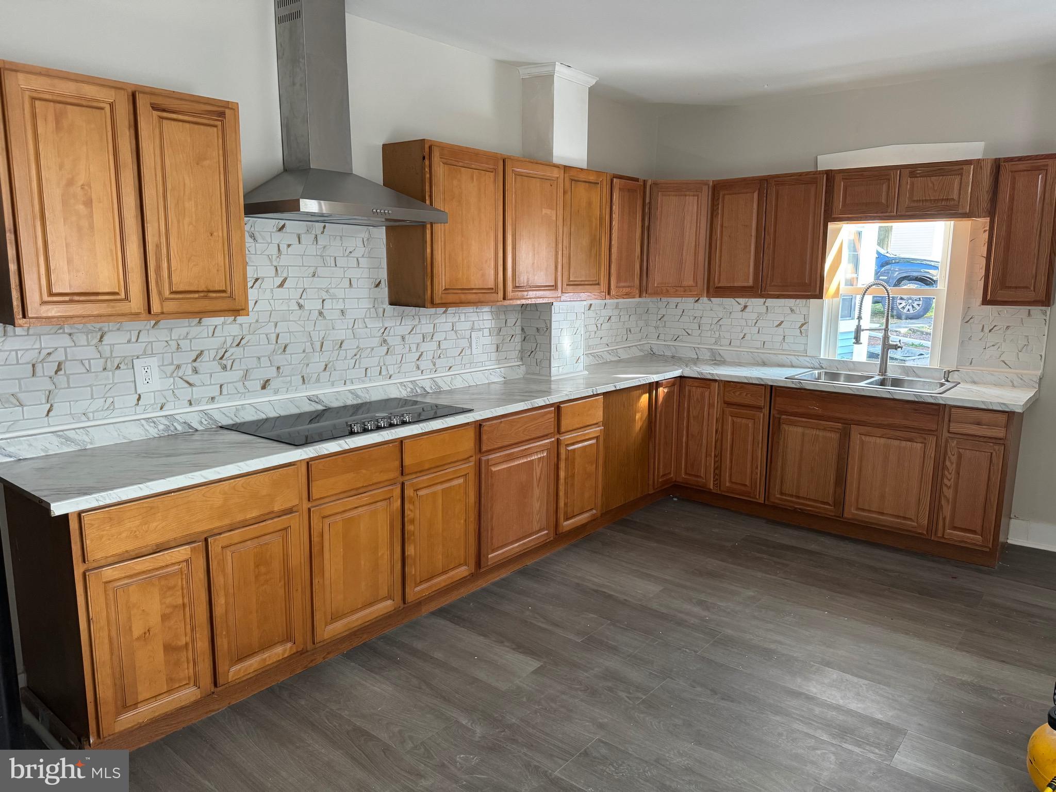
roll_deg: -0.4
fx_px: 732
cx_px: 528
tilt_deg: -10.4
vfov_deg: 56.8
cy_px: 396
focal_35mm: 24
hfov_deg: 71.6
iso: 250
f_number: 1.78
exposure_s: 1/60
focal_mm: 6.76
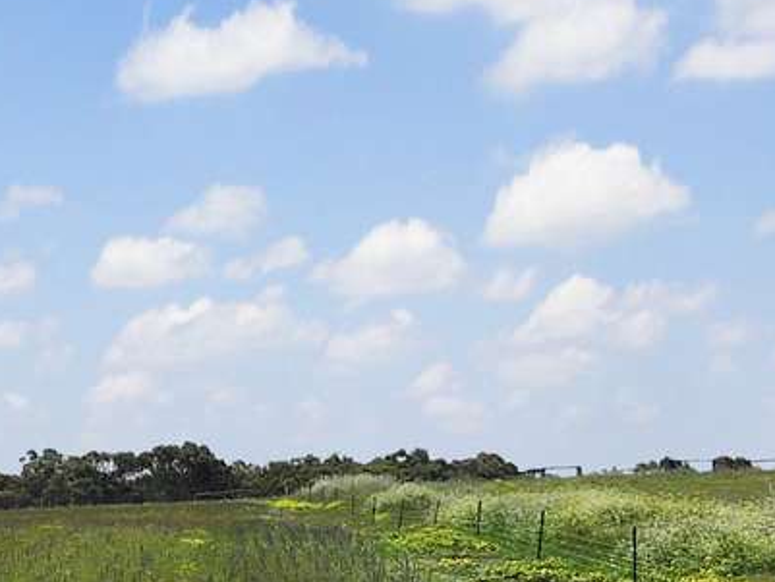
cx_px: -228
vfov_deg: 13.4
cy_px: 433
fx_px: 2463
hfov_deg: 16.9
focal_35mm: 110
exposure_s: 1/6064
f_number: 1.8
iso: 50
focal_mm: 5.4
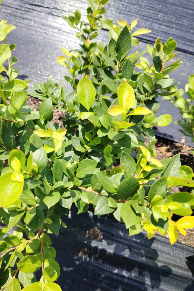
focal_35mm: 26
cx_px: 87
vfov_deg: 69.4
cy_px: 150
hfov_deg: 49.5
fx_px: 210
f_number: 1.75
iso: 213
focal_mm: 5.25
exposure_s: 1/900
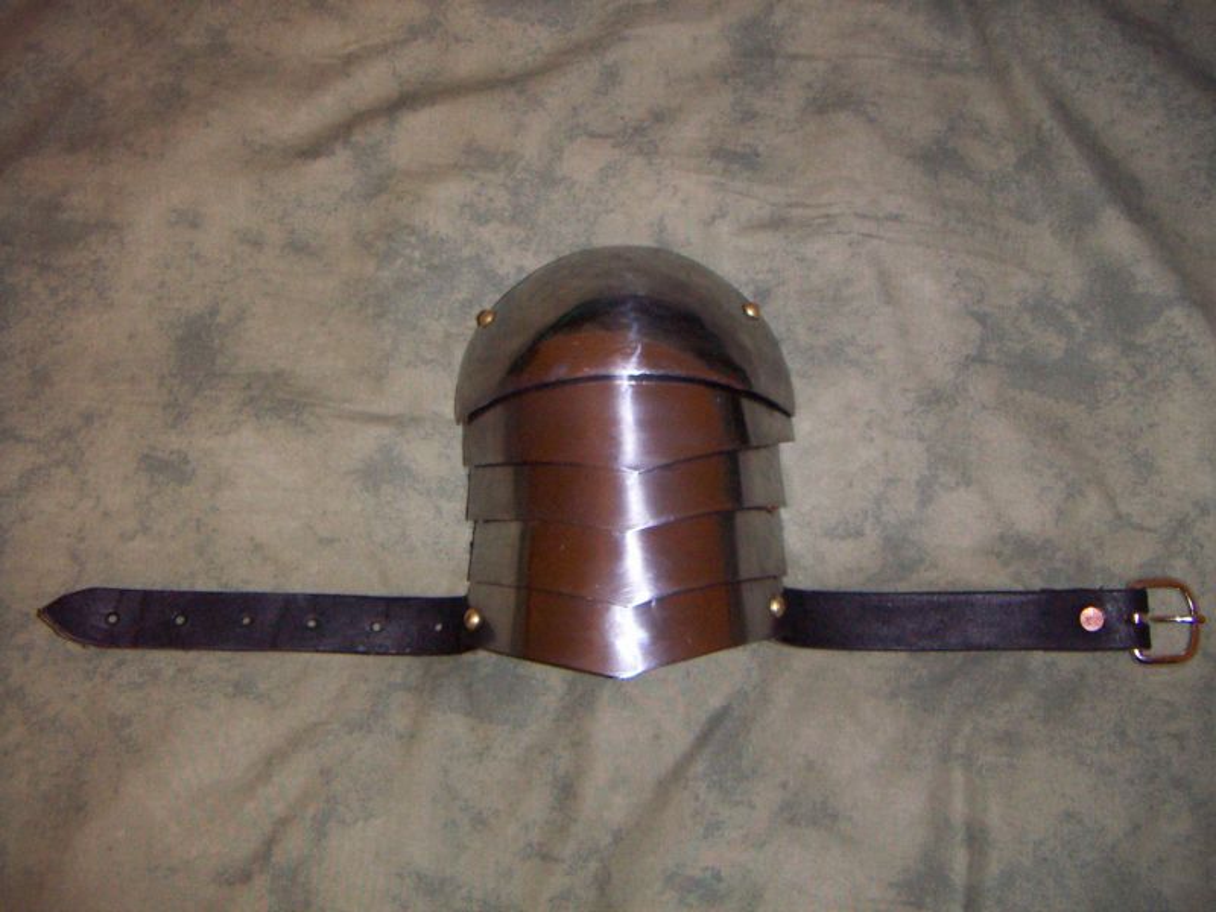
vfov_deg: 39.7
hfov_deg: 51.4
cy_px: 456
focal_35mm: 36
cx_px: 608
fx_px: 1265
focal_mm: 4.7
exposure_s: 1/50
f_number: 2.8
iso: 200
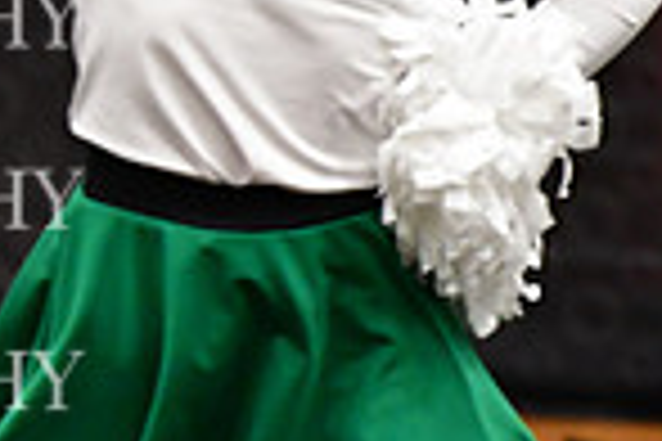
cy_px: -254
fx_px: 21752
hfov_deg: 1.7
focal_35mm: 1183
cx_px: -567
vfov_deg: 1.2
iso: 5000
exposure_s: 1/500
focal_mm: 200
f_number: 3.5
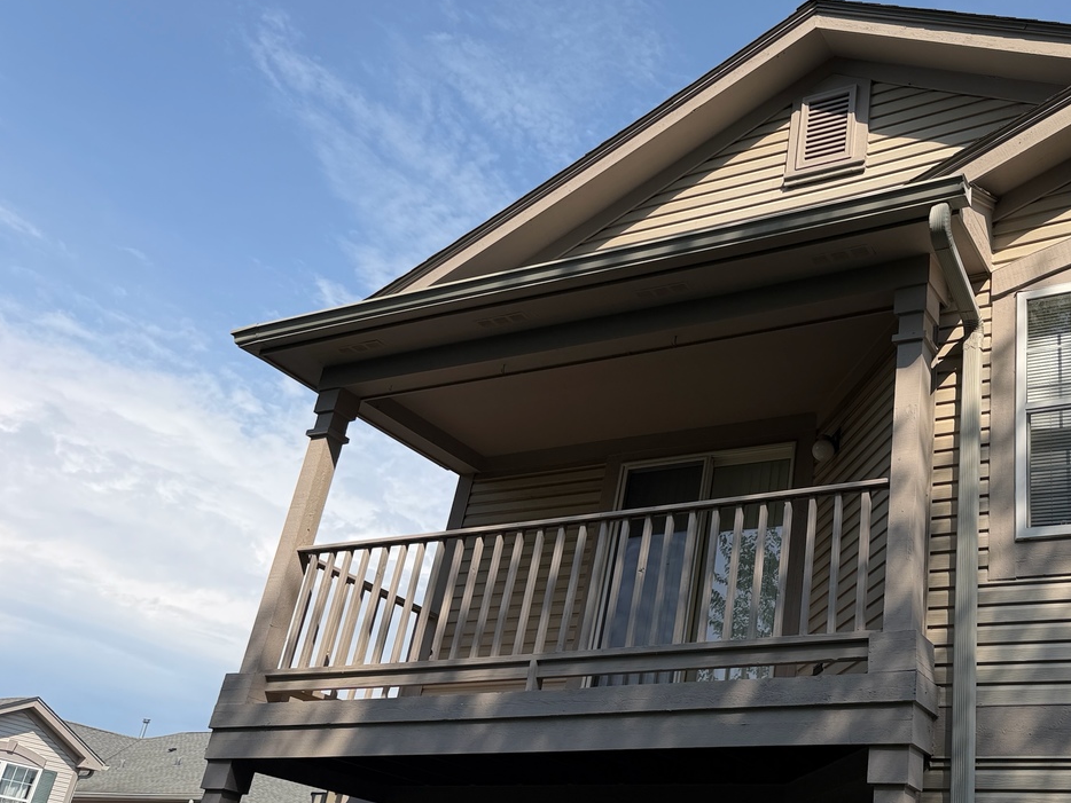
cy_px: 404
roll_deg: -6.1
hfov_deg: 47.9
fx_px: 1145
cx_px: 824
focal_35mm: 37
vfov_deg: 38.7
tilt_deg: +25.5
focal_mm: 6.76
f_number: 1.78
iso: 80
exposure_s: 1/3759
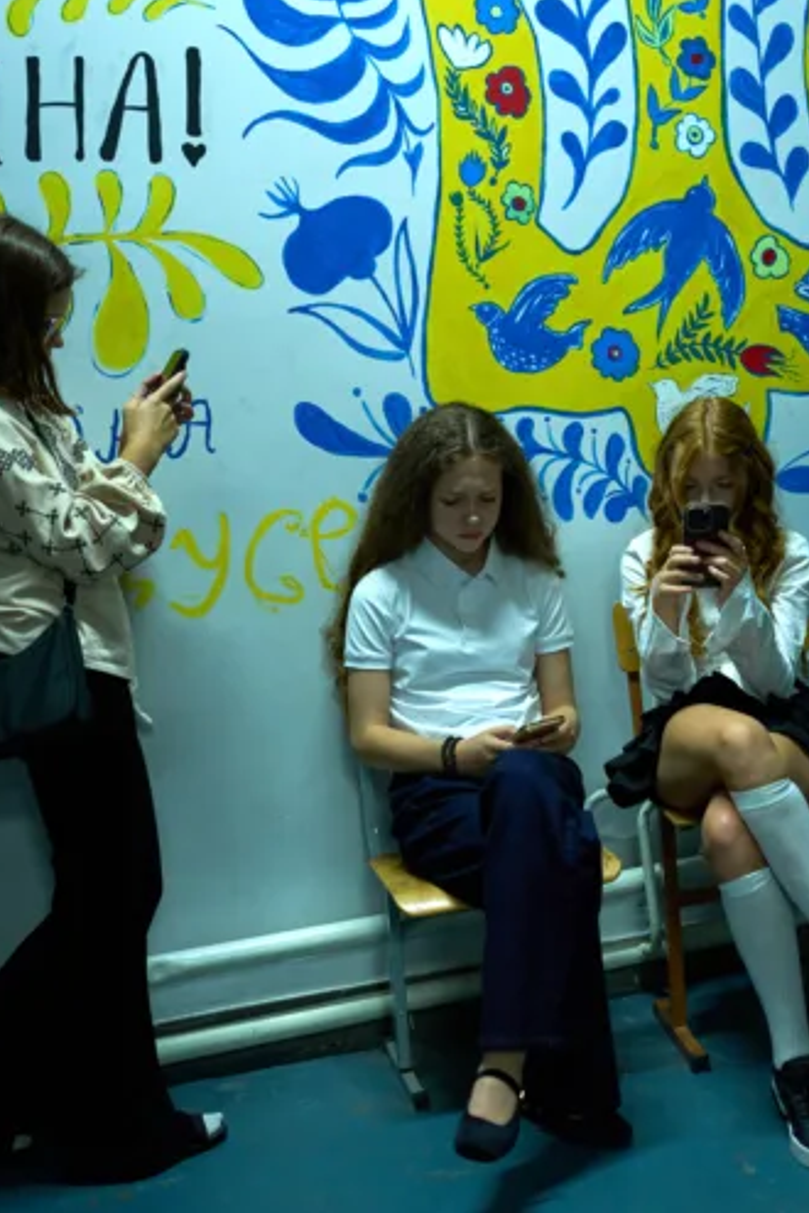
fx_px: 1786
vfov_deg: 37.5
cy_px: 603
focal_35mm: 53
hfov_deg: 24.6
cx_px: 767
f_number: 1.4
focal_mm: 35
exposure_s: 1/250
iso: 500
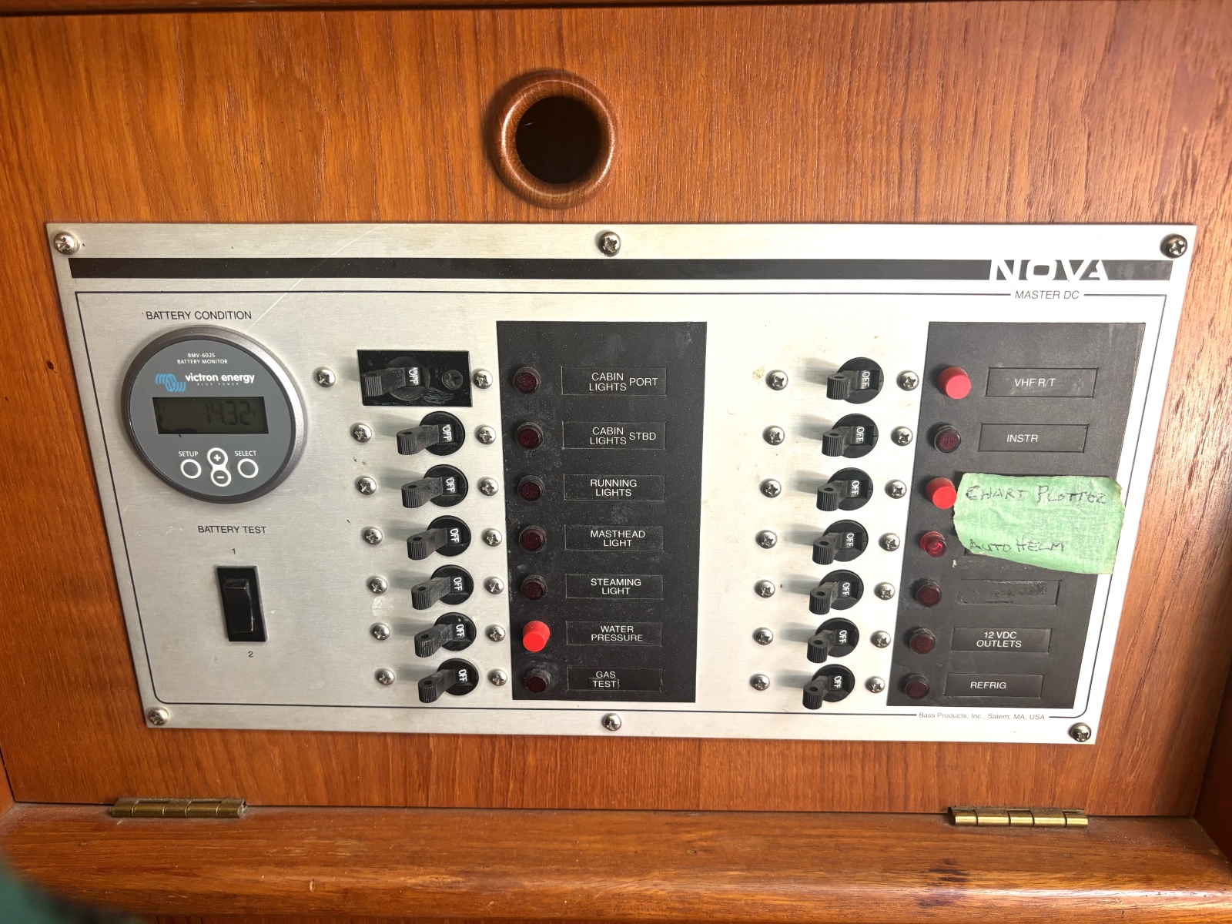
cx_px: 616
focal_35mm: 26
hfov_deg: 67.3
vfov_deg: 53.1
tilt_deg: -23.2
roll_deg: -1.2
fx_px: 925
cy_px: 462
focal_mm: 5.96
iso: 125
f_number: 1.6
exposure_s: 1/80
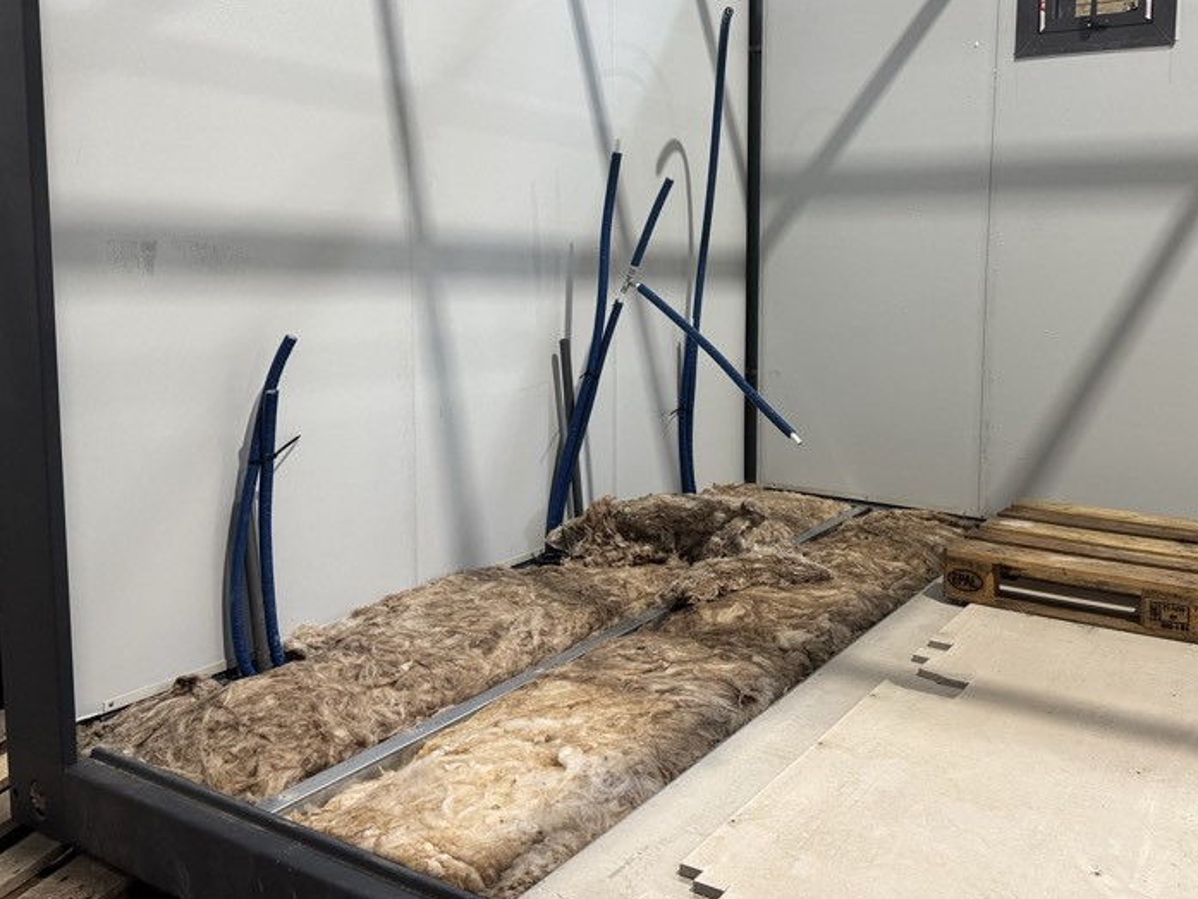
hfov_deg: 57.9
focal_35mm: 31
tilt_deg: -2.7
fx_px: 1073
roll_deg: -0.1
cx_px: 718
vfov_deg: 45.2
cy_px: 358
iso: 200
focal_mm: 6.76
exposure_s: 1/97
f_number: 1.78
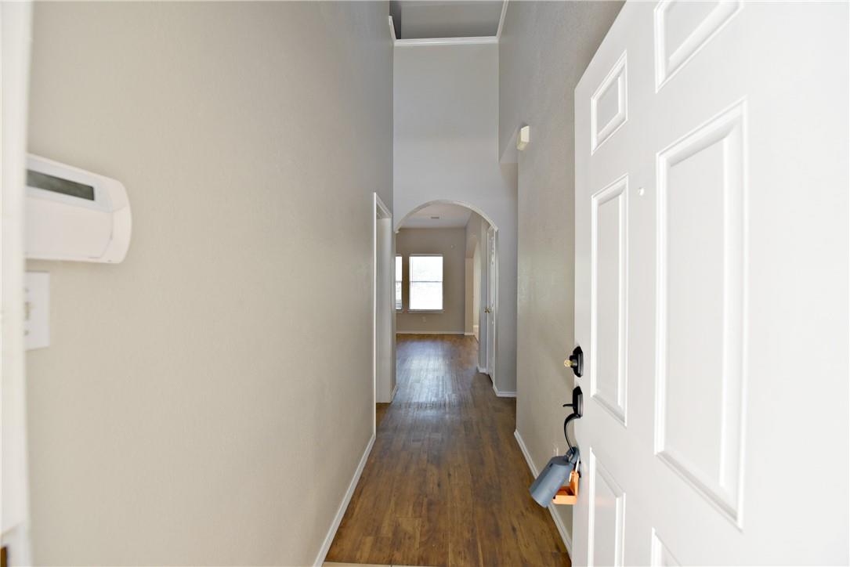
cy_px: 284
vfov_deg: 81.2
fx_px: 331
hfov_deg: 104.2
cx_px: 425
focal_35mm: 14
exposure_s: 1/100
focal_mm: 14
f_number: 5
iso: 400
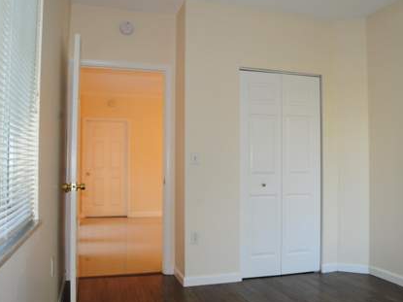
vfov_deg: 46.8
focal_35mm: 30
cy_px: 151
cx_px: 205
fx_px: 349
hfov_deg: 60.0
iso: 1250
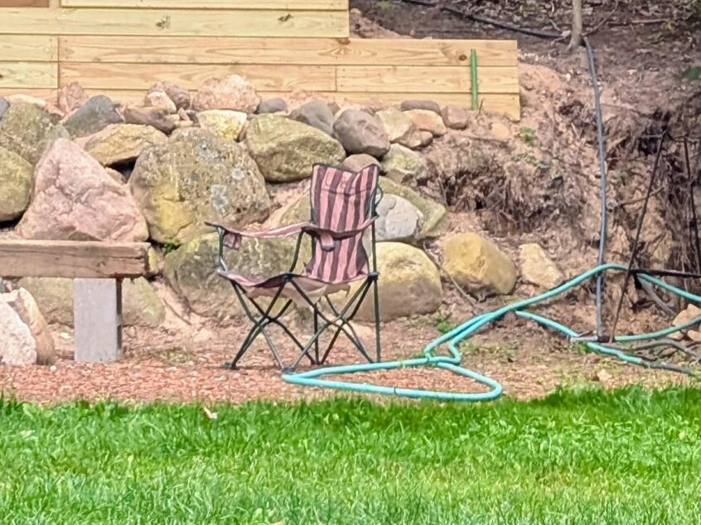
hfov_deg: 10.9
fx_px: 3523
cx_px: -341
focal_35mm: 174
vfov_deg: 8.4
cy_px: -195
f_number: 1.68
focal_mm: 6.9
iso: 70
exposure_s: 1/109
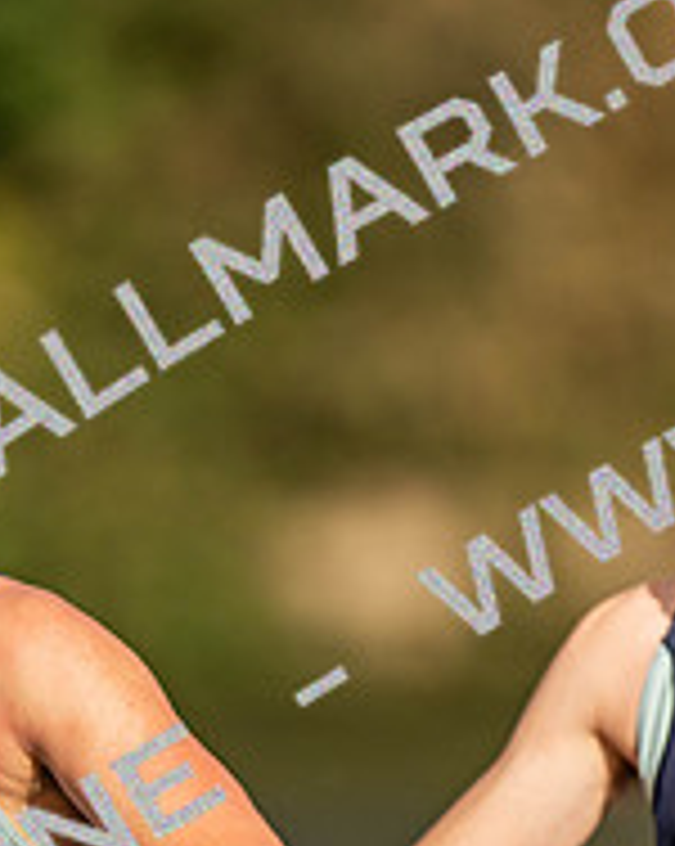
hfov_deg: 0.9
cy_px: 711
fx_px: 43446
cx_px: 90
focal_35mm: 1737
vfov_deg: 1.1
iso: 90
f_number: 4
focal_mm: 600
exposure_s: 1/2500
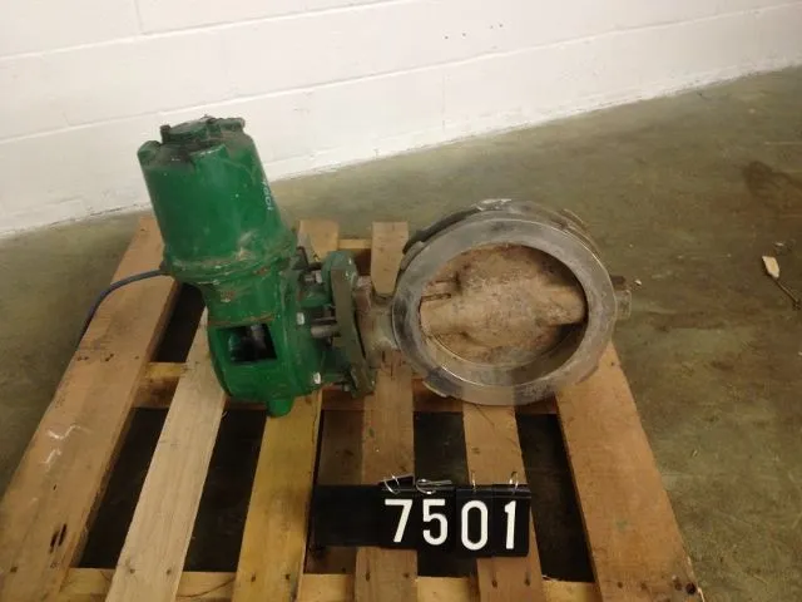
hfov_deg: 52.6
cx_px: 401
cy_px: 301
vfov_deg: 40.7
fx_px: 811
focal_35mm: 35
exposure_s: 1/20
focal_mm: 4.28
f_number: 2.4
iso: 160
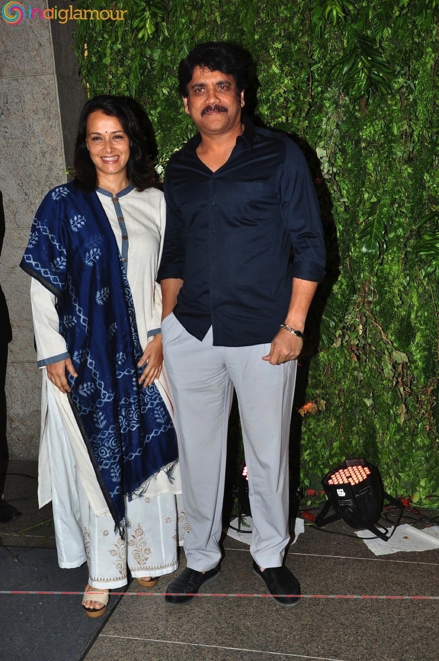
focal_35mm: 38
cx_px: 220
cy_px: 330
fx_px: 687
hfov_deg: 35.4
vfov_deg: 51.3
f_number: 7.1
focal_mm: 25
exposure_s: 1/125
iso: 200
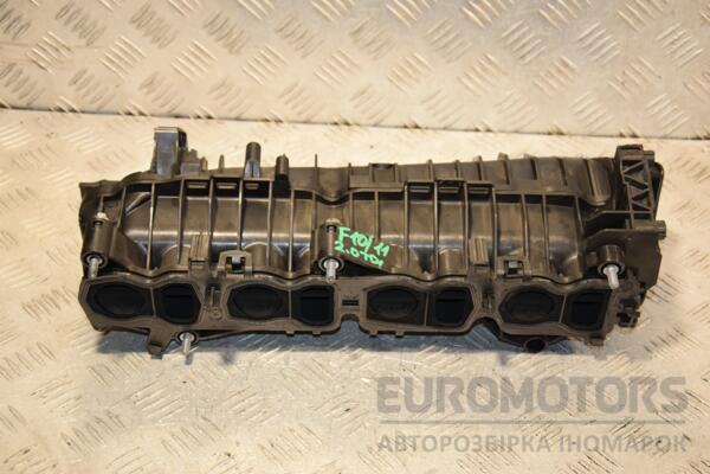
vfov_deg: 20.2
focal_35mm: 68
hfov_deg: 29.9
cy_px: 237
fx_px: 1331
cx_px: 355
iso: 800
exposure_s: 1/200
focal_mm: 45
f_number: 5.6
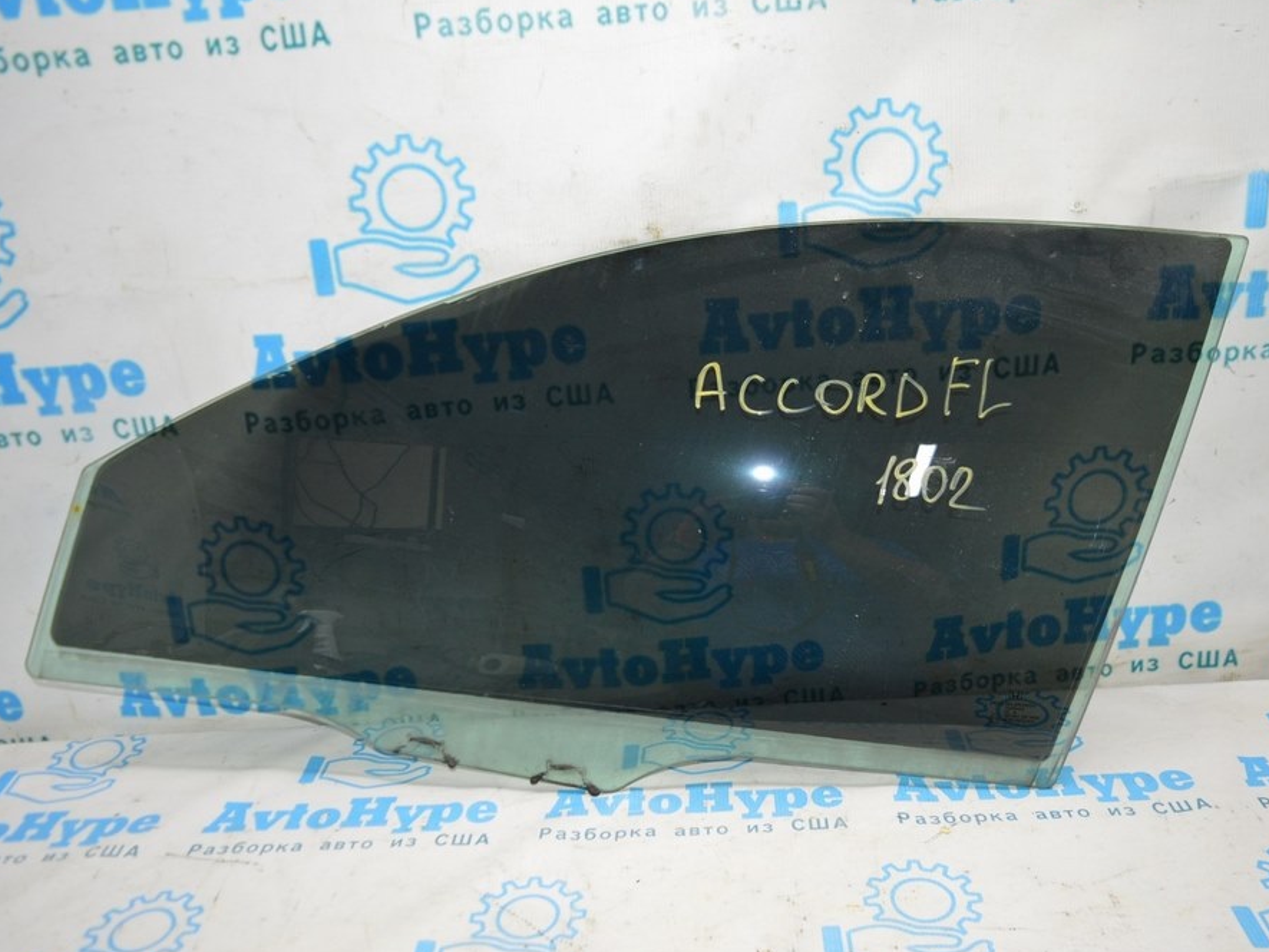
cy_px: 472
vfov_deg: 46.8
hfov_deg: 59.9
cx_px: 662
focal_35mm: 30
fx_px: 1100
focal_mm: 18
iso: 400
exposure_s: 1/60
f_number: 3.5
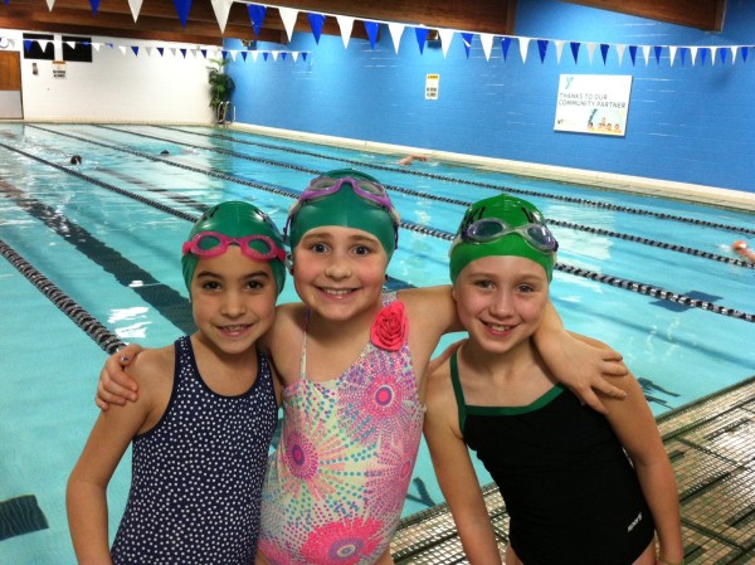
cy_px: 282
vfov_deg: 40.6
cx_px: 378
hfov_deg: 52.7
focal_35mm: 35
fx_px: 763
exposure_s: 1/15
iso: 200
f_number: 2.8
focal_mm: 3.85
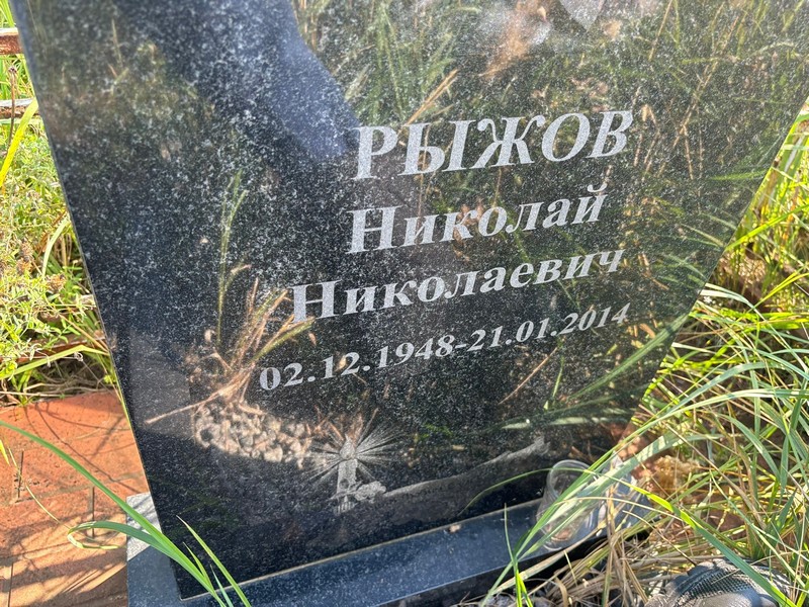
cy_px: 304
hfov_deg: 67.3
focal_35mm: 26
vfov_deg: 53.1
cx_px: 404
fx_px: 608
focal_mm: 5.96
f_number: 1.6
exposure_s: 1/172
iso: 64
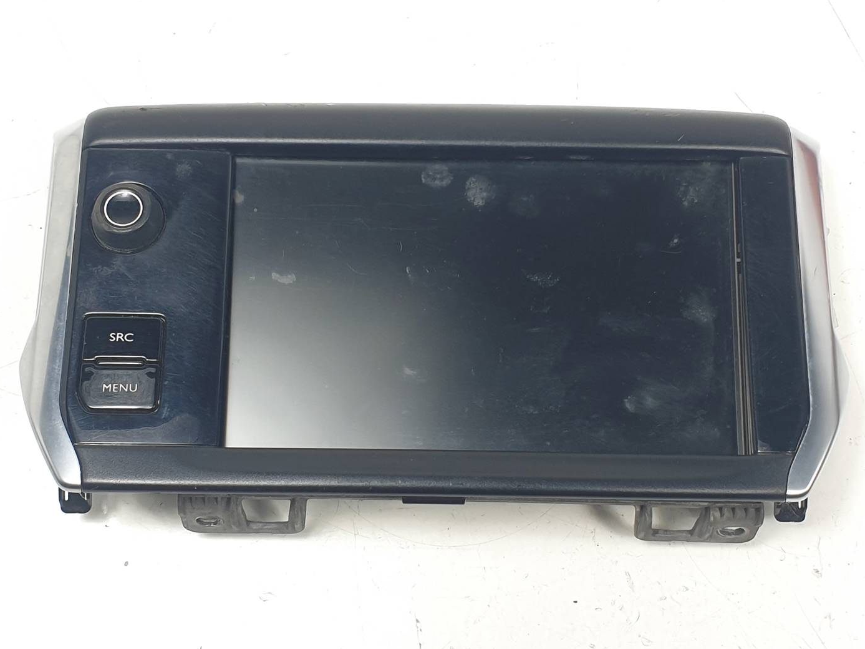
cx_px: 432
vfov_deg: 51.3
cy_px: 334
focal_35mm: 27
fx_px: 675
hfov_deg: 65.3
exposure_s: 1/177
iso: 50
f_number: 2.4
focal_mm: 4.3
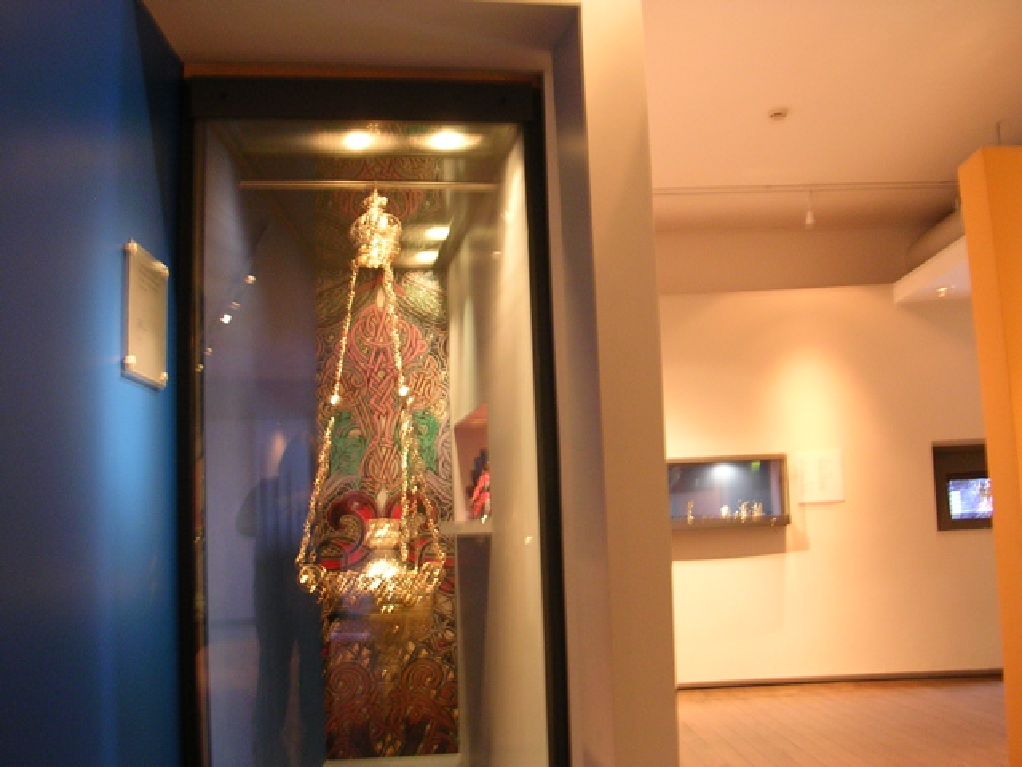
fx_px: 1122
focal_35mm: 38
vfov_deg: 37.7
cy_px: 384
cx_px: 511
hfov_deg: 49.0
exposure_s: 1/2
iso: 100
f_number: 2.8
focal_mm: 5.8
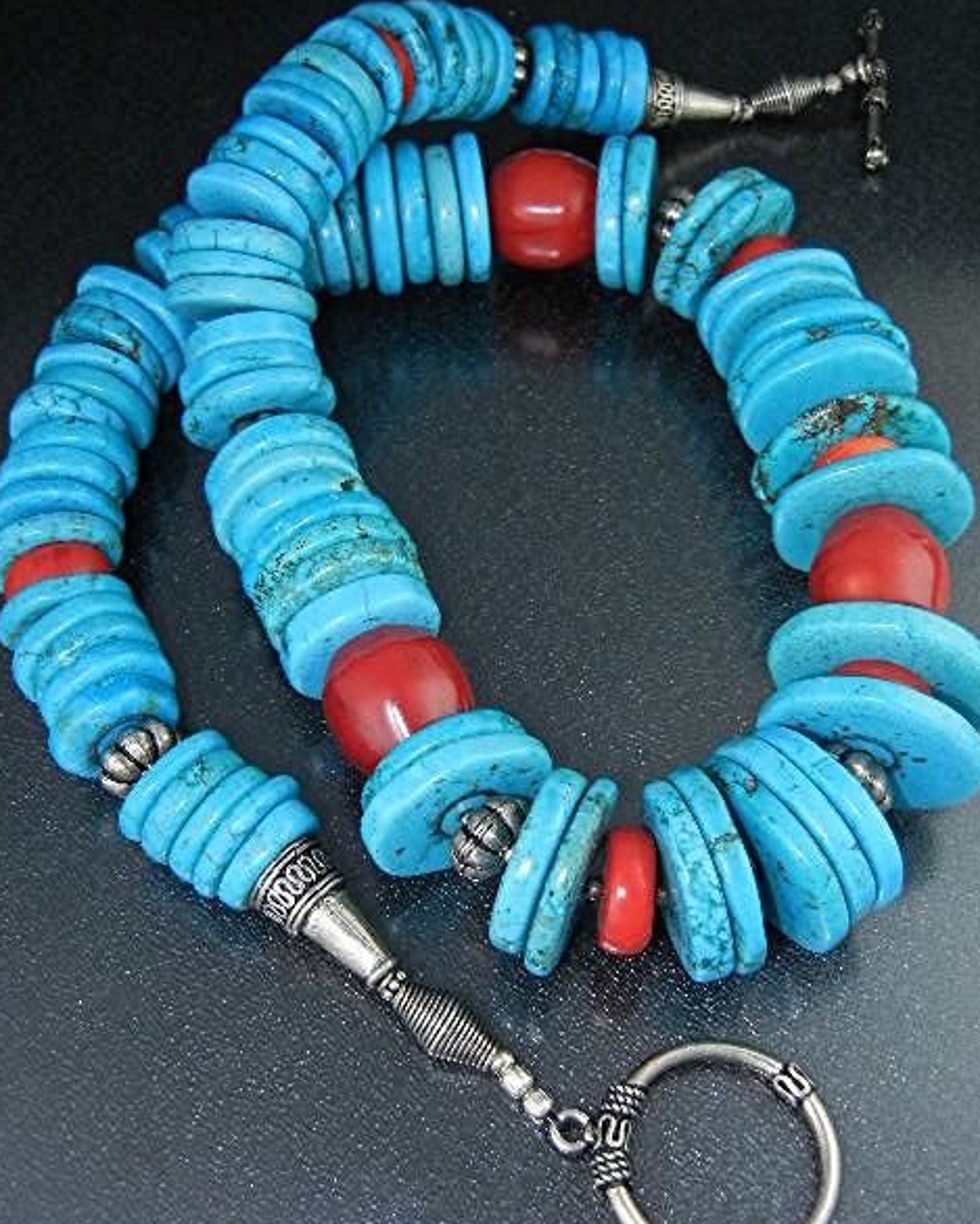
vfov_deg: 38.8
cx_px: 493
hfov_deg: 31.5
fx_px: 1740
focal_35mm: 48
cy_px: 616
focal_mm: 8.1
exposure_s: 1/30
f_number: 3.8
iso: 337
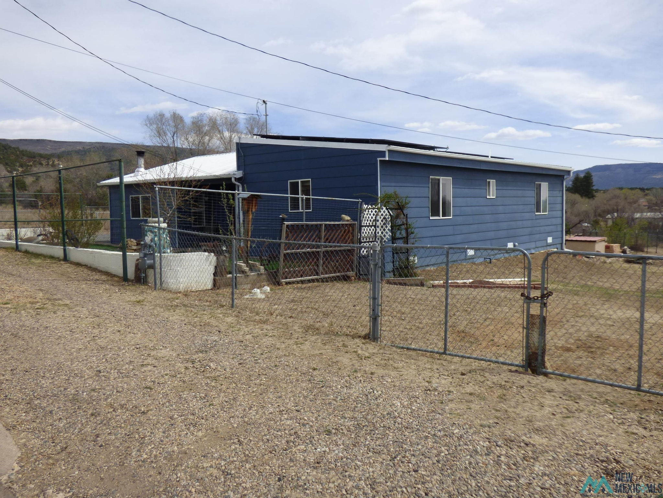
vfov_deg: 46.8
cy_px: 249
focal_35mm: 30
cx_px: 332
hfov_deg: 60.0
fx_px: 575
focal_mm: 5.29
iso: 100
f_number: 3.3
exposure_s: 1/1600
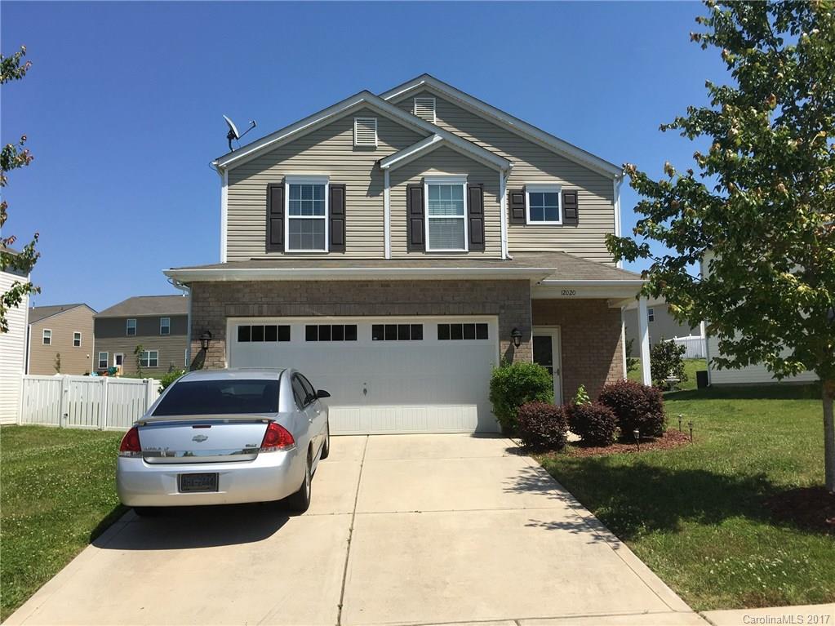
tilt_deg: +8.4
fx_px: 699
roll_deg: +0.7
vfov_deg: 48.2
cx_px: 418
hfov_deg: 61.7
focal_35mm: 29
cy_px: 313
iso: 25
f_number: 2.2
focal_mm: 4.15
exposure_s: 1/1876
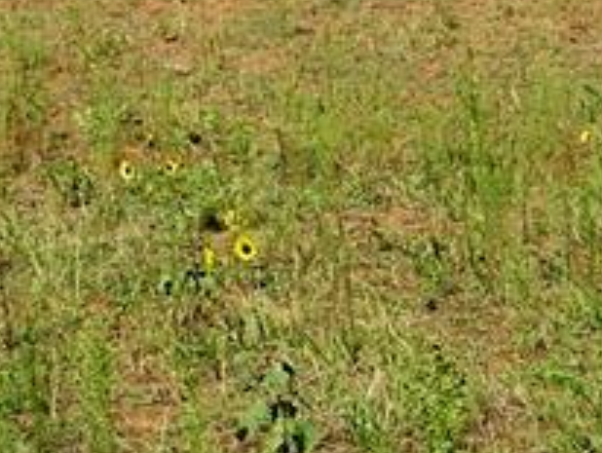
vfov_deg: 8.8
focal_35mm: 169
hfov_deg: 11.7
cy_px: 187
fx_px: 2942
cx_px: 406
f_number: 7.2
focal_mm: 6
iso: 80
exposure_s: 1/250
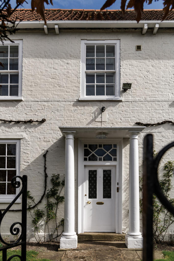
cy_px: 130
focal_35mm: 24
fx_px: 174
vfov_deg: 73.8
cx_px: 87
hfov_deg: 53.1
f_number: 8
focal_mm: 24
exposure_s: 1/1250
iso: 250
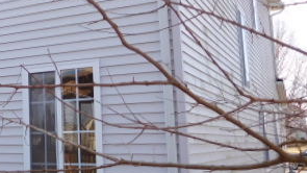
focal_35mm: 59
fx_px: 480
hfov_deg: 31.7
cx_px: -24
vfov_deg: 20.4
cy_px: 70
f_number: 3.4
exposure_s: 1/500
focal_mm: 4.5
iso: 125
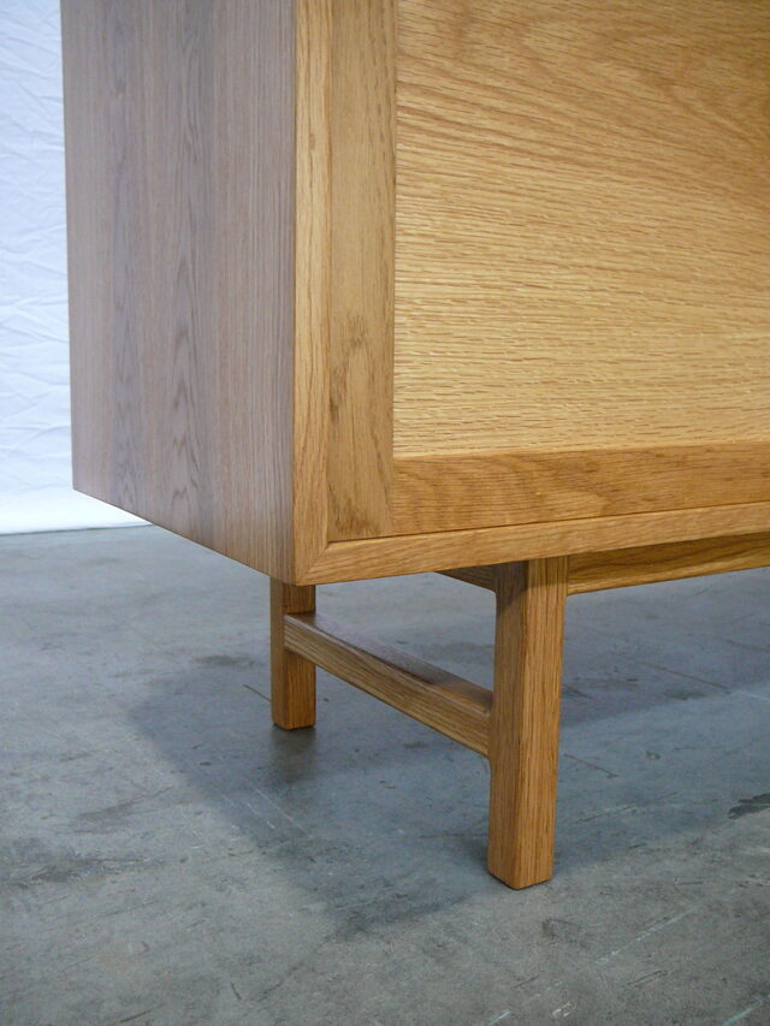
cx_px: 385
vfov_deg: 52.6
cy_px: 513
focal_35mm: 35
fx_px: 1038
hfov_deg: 40.7
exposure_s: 1/30
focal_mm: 5.2
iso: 200
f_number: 2.8
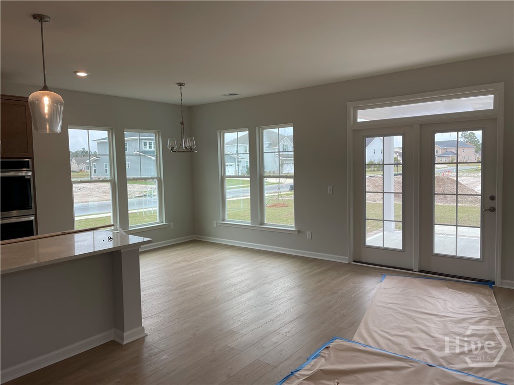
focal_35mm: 25
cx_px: 257
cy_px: 192
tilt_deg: -3.1
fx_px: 371
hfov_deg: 69.4
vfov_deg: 54.9
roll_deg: +0.8
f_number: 1.6
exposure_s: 1/382
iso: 32
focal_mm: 5.1
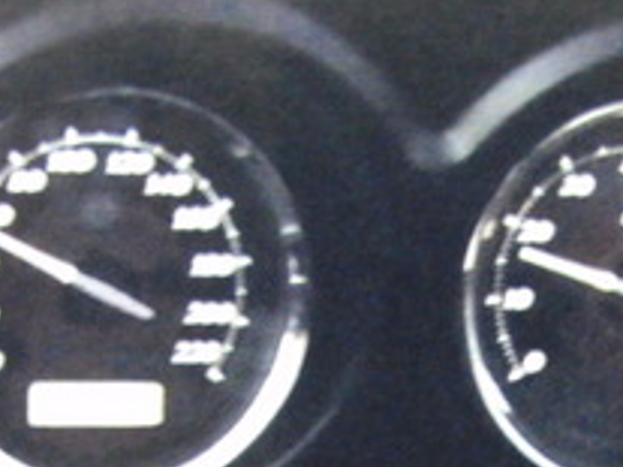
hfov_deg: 22.2
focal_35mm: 86
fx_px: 1547
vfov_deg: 16.6
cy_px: 527
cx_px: 560
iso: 800
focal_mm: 6.42
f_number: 3.6
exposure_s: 1/5
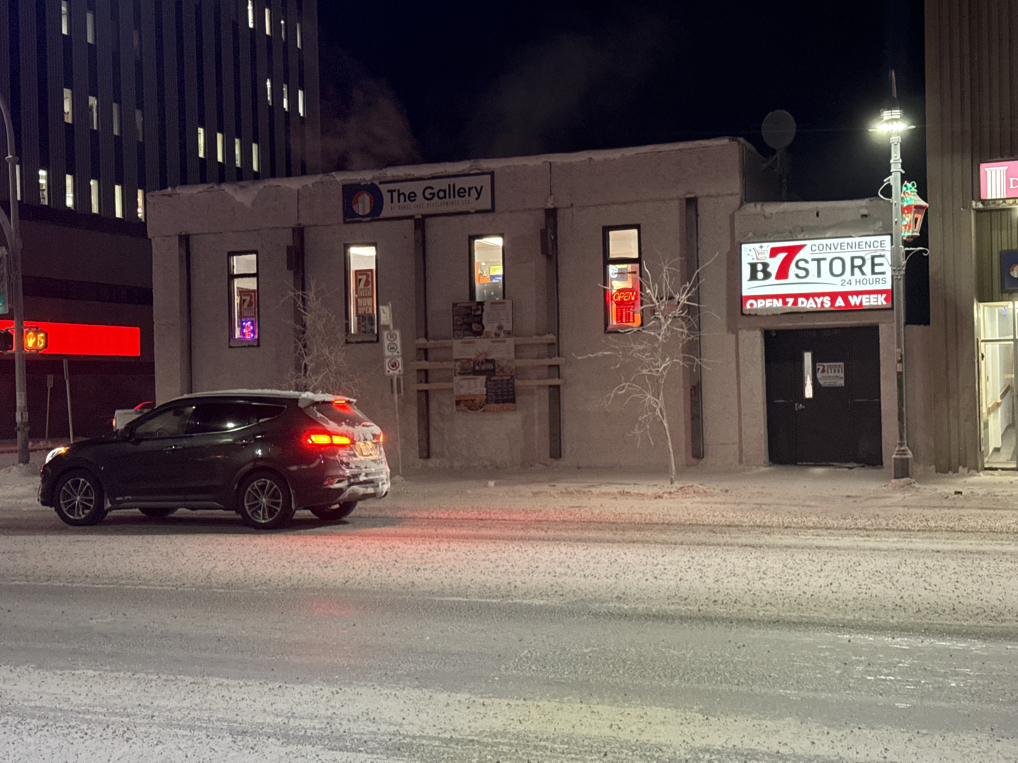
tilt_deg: +0.1
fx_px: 1412
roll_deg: +1.1
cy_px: 382
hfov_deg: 39.7
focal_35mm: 48
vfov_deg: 30.3
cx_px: 509
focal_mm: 6.76
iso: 500
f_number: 1.78
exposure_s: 1/40
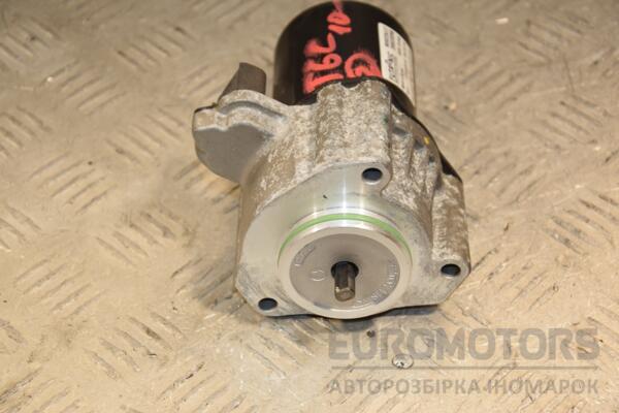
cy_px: 206
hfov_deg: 20.6
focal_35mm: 99
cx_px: 310
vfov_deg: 13.8
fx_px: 1702
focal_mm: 66
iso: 800
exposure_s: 1/200
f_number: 5.6
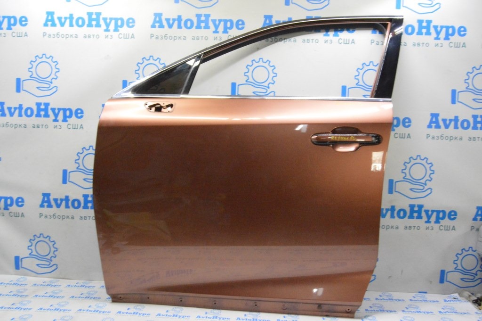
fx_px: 401
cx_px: 241
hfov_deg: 62.0
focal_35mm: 30
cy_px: 160
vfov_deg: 43.5
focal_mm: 20
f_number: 20
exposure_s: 1/20
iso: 6400
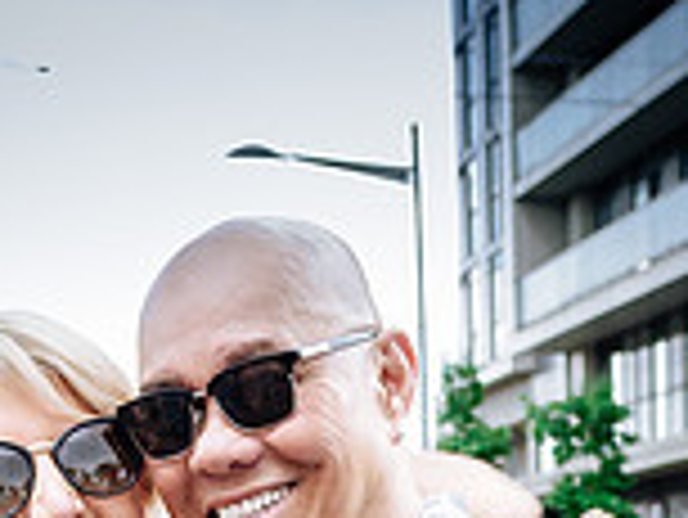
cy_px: 863
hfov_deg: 20.0
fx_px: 1949
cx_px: 288
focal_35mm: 98
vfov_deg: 13.8
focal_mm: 18
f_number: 4
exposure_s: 1/100
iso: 100
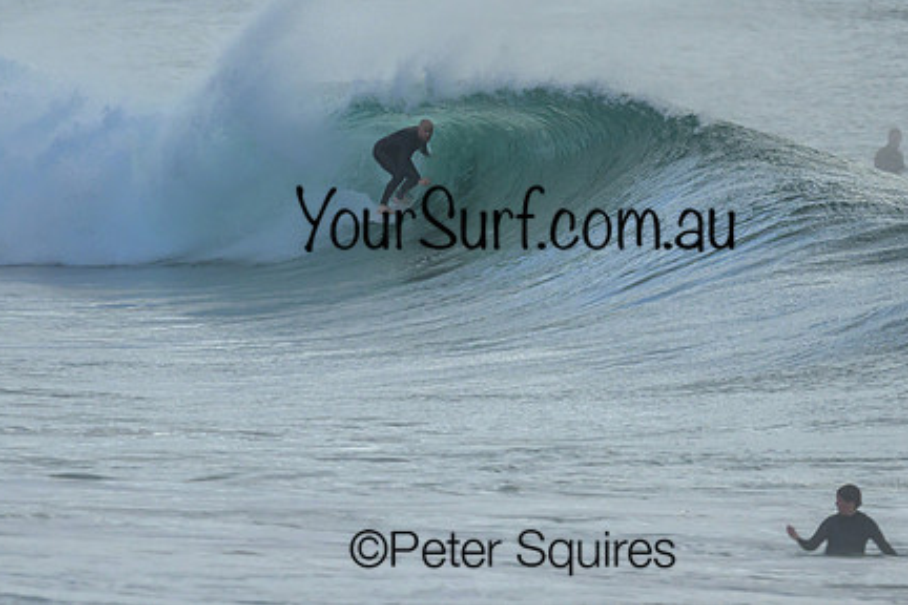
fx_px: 37225
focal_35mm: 1476
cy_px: 49
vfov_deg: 0.9
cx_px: 445
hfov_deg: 1.4
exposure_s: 1/2500
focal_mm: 800
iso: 640
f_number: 6.3
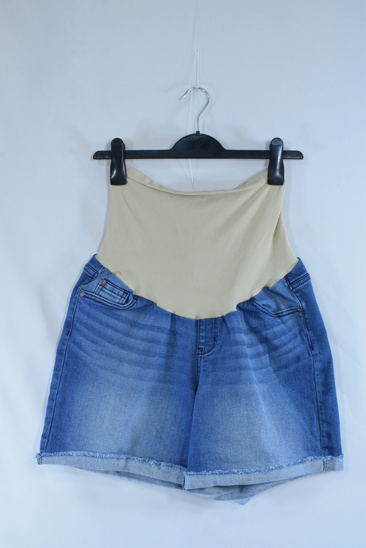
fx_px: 686
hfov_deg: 29.9
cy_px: 274
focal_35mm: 45
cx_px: 183
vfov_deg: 43.6
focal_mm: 30
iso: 3200
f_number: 16
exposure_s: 1/160
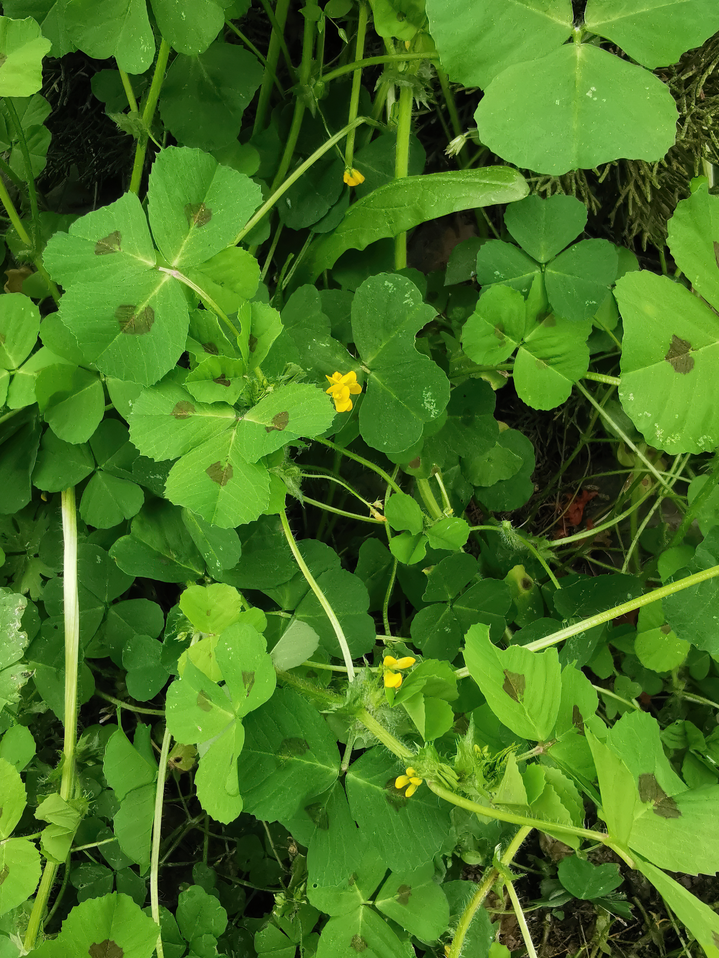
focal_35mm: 28
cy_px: 475
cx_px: 367
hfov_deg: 49.7
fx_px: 775
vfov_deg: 63.4
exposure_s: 1/100
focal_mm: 2.26
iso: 64
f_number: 2.2
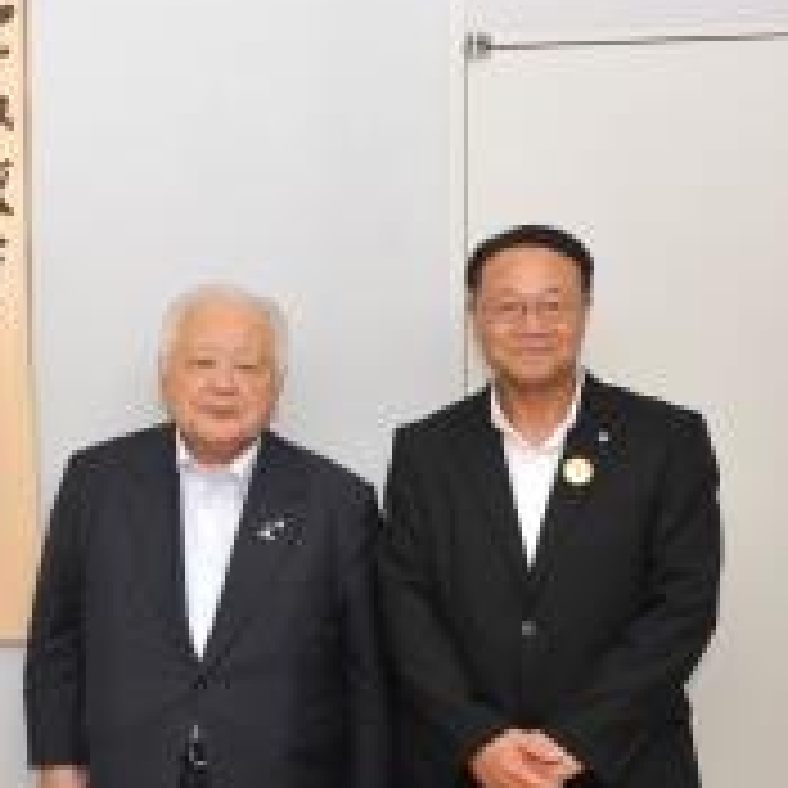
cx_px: -162
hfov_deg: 21.2
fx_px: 1957
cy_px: 423
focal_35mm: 76
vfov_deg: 22.8
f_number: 5
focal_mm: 35
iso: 200
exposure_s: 1/60
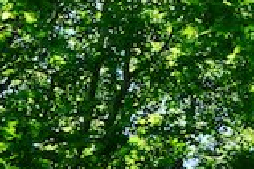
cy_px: -407
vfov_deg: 6.6
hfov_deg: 9.0
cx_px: 776
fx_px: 1283
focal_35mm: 182
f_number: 8
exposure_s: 1/80
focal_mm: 24
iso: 200
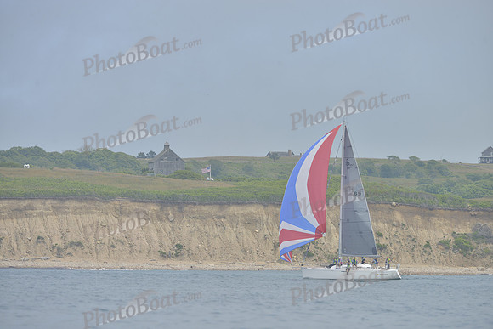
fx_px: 5479
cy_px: 164
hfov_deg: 5.2
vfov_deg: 3.4
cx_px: 246
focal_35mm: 400
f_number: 7.1
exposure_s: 1/1000
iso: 280
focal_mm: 400
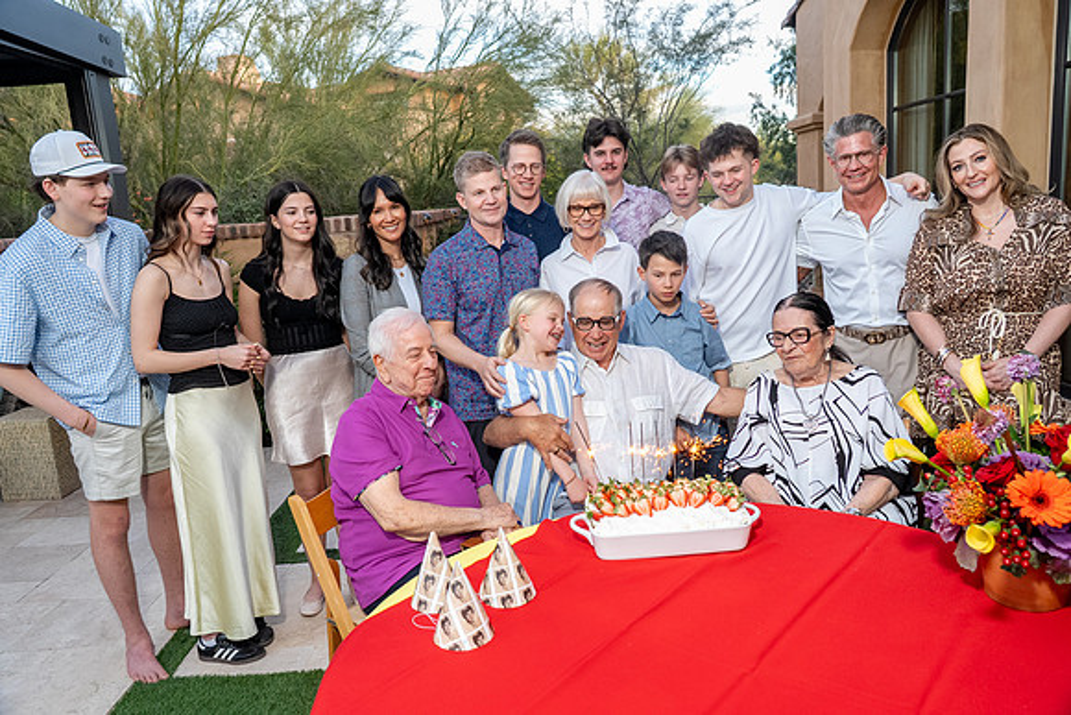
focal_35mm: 26
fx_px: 774
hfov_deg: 69.4
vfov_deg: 49.6
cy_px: 358
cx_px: 536
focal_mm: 26
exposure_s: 1/160
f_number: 6.3
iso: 1250
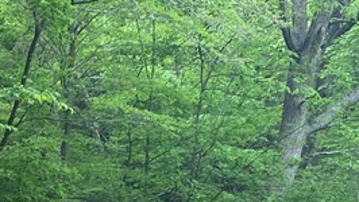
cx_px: -103
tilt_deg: -11.3
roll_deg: +0.9
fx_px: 1038
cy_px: 483
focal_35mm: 109
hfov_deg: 18.3
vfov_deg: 9.8
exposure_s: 1/121
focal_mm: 4.25
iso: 40
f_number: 1.8
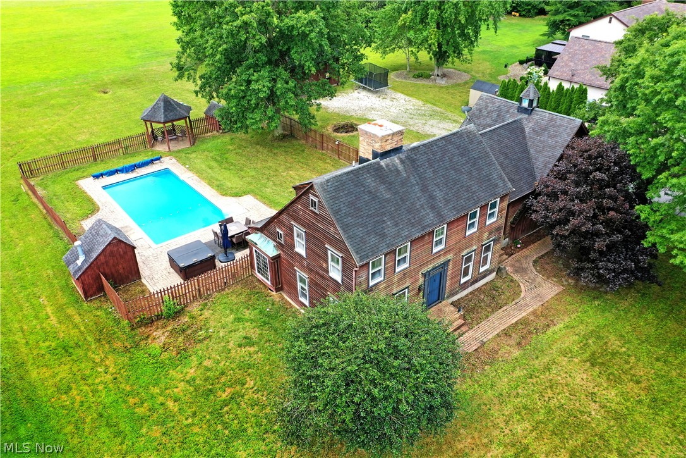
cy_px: 229
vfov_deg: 46.4
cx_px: 343
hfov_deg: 65.5
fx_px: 534
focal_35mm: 28
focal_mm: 10.26
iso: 100
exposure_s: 1/200
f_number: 4.5
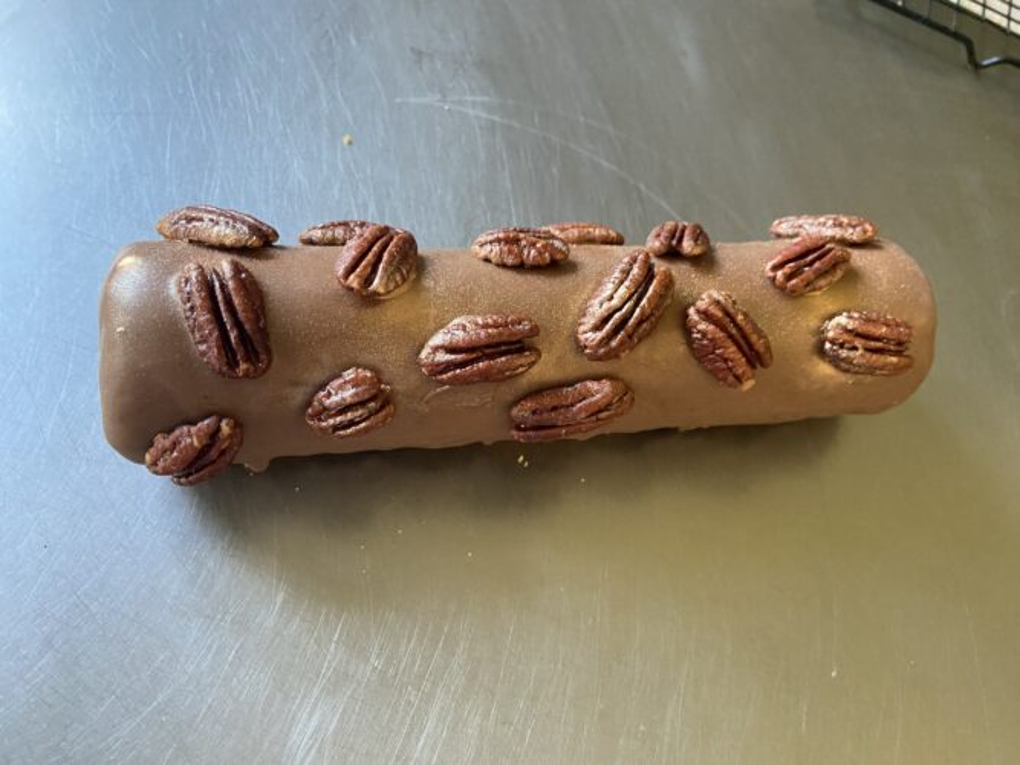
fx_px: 766
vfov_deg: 53.0
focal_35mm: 26
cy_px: 382
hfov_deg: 67.3
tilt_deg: -59.0
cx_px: 510
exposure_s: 1/46
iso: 500
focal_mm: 4.25
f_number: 1.8
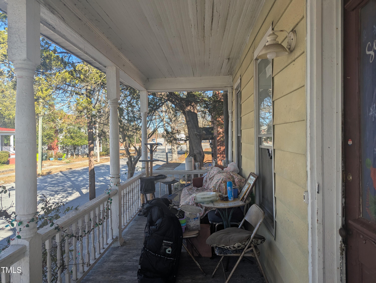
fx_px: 261
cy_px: 142
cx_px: 188
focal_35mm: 24
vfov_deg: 56.9
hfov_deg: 71.5
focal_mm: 6.81
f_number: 1.85
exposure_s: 1/808
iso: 42
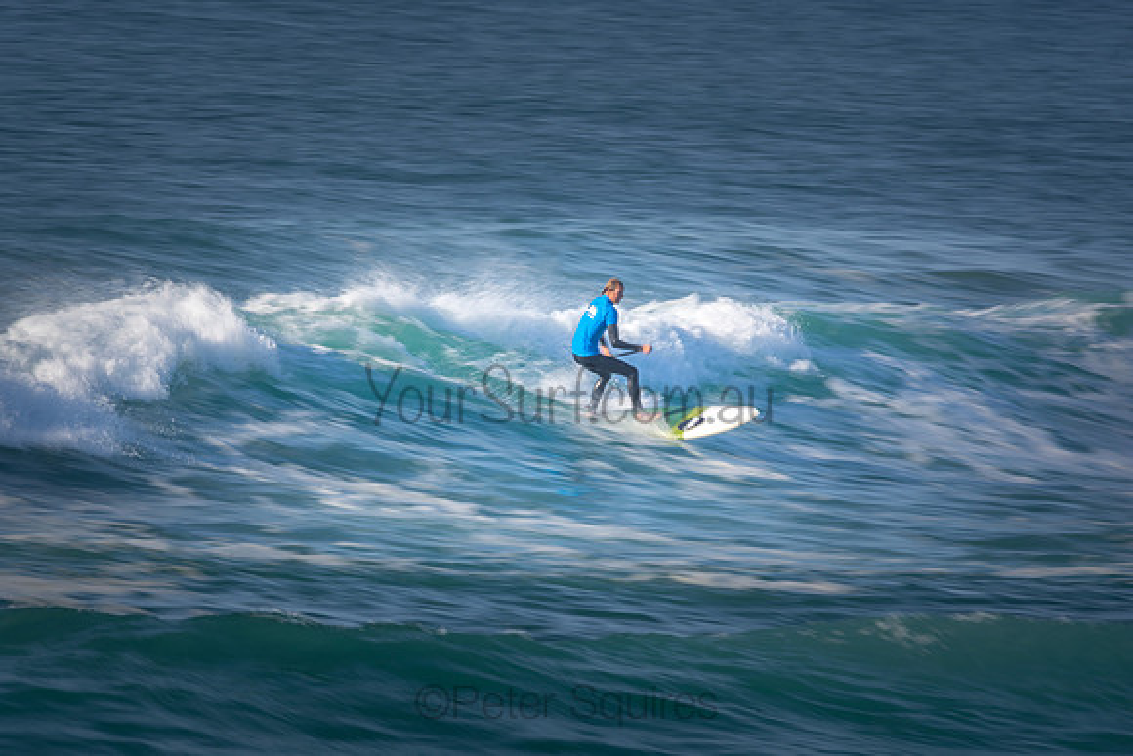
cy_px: 378
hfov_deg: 2.7
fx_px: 23609
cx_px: 566
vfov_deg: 1.8
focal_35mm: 750
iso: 100
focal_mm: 500
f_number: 22
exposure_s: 1/30
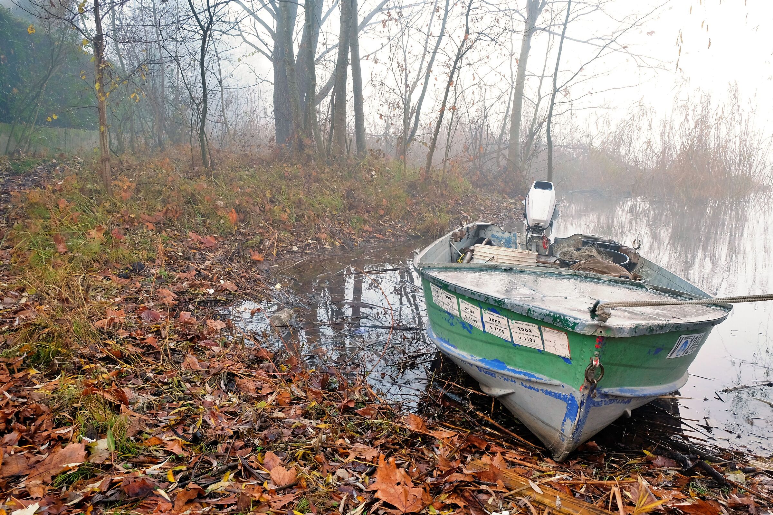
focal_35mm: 27
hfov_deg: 67.4
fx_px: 580
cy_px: 258
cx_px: 386
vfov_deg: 47.9
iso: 200
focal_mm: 18
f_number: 7.1
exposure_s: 1/15
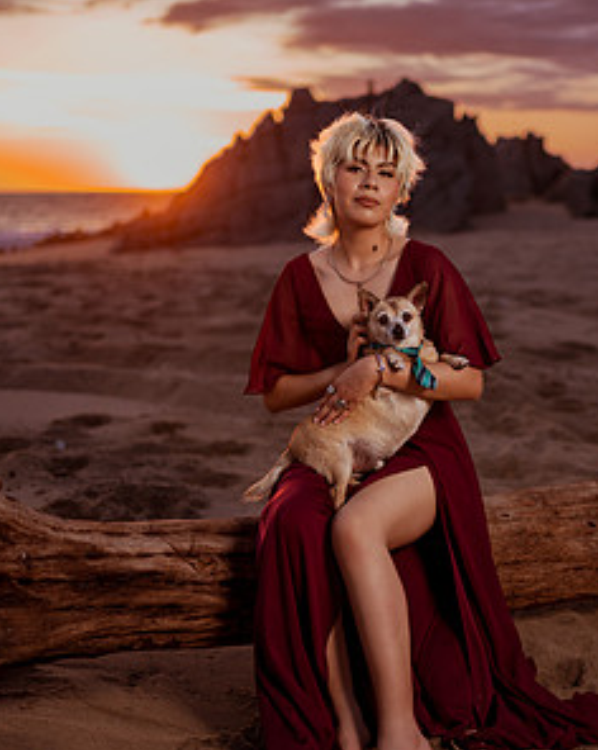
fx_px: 1108
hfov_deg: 30.1
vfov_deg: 37.4
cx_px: 367
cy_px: 365
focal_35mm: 50
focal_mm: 35
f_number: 1.4
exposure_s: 1/500
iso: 50
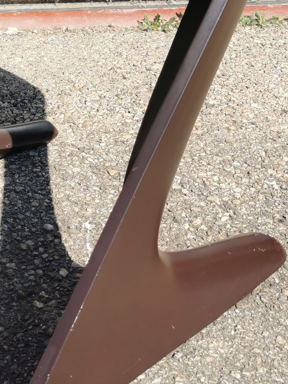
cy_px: -54
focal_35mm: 75
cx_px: -4
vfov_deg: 24.1
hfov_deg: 19.1
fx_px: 832
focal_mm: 5.58
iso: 50
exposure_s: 1/1934
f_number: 1.8
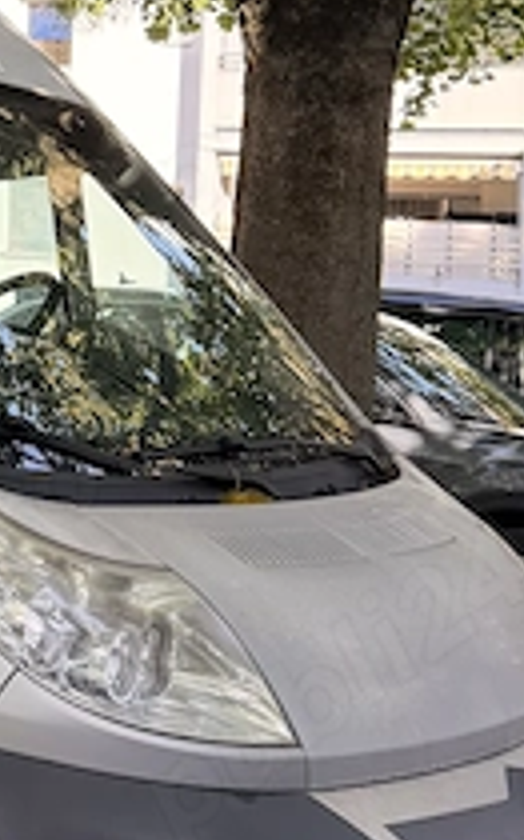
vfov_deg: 21.2
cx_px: -440
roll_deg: -2.7
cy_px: 160
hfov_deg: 12.3
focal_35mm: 97
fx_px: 2219
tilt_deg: +4.1
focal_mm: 6.76
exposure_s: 1/445
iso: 100
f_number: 1.78
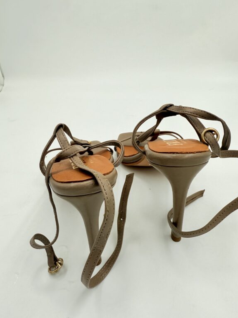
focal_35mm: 25
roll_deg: +5.3
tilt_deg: -28.3
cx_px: 118
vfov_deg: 69.4
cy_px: 159
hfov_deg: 54.9
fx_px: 229
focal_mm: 2.22
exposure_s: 1/596
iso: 40
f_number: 2.2
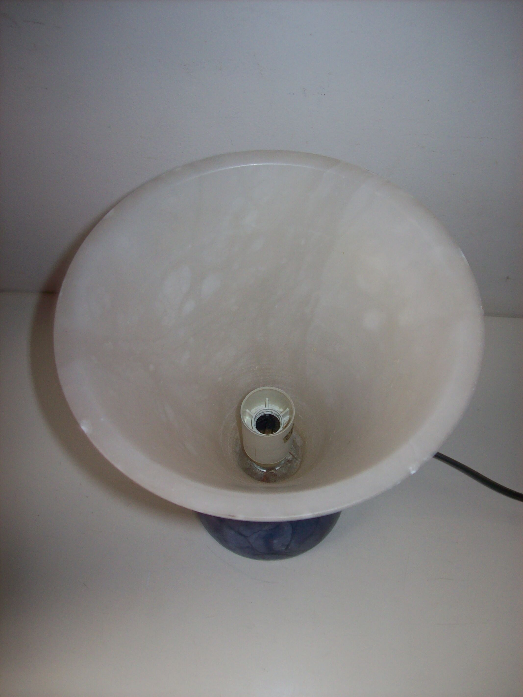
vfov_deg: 51.4
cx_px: 262
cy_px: 348
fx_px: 726
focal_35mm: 36
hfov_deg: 39.6
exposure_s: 1/64
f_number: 2.7
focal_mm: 6
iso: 80
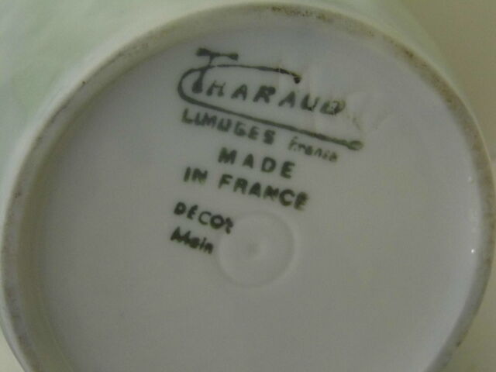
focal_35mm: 55
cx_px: 248
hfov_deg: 34.9
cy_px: 186
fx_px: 788
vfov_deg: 26.6
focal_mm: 9.9
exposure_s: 1/30
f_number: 3.5
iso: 400
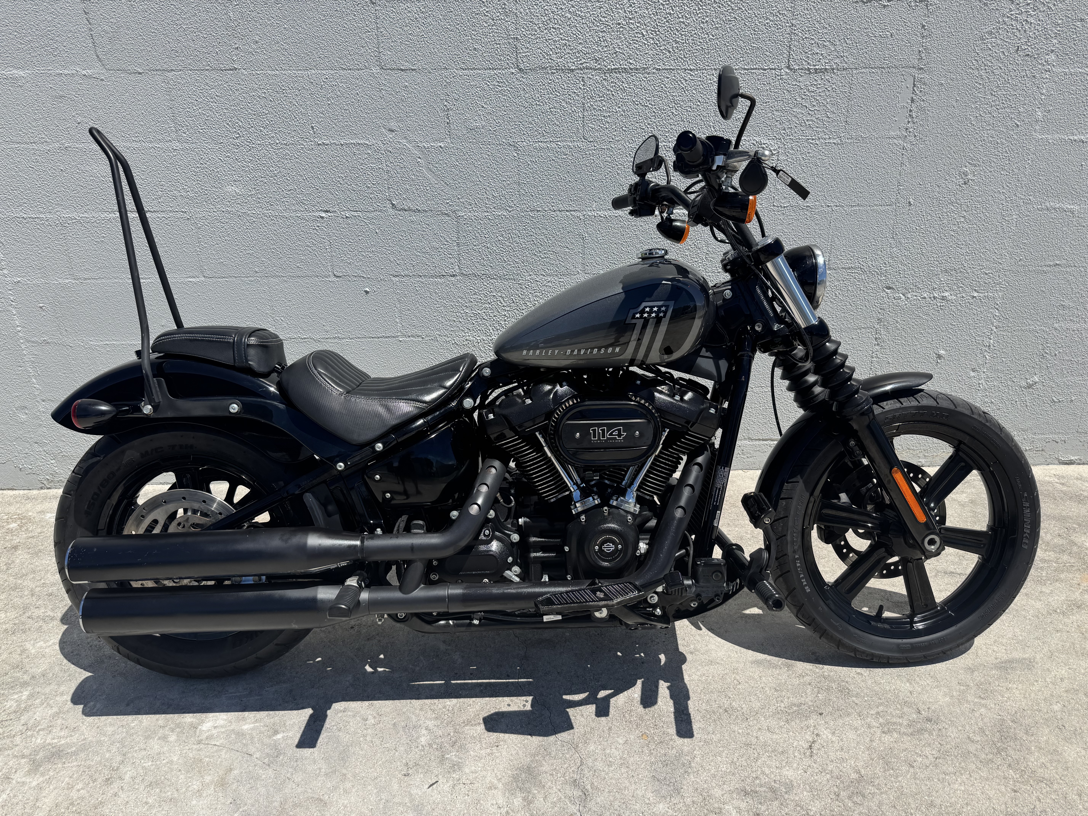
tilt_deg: -22.1
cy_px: 408
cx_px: 544
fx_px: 754
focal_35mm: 24
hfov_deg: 71.6
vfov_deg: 56.8
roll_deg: +1.1
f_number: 1.78
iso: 80
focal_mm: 6.76
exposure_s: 1/5814
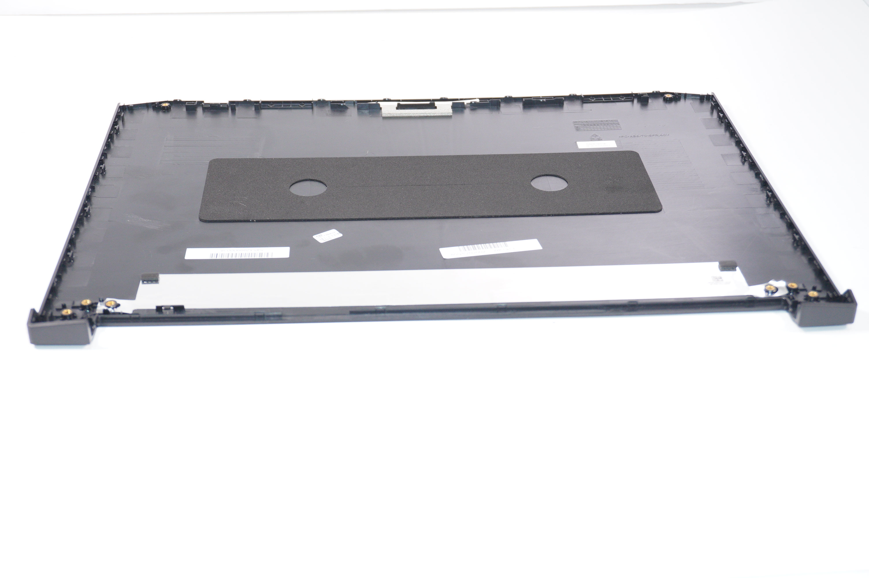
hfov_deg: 41.1
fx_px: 1158
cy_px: 289
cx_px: 434
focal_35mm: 48
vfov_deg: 28.0
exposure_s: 1/125
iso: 640
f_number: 5.6
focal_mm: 32
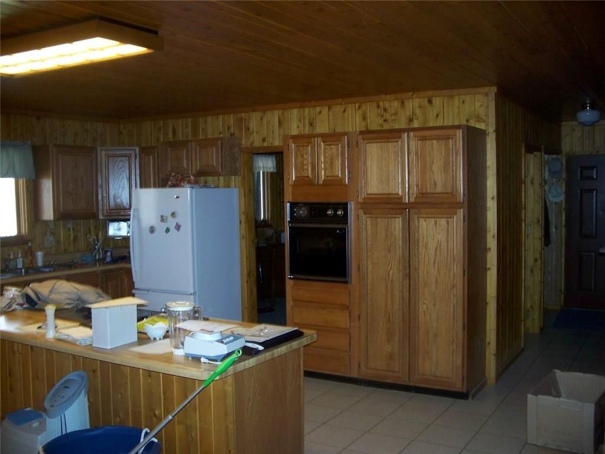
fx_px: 647
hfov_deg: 50.1
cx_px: 302
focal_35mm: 37
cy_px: 227
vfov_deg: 38.7
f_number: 2.8
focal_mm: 7.8
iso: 200
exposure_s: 1/60
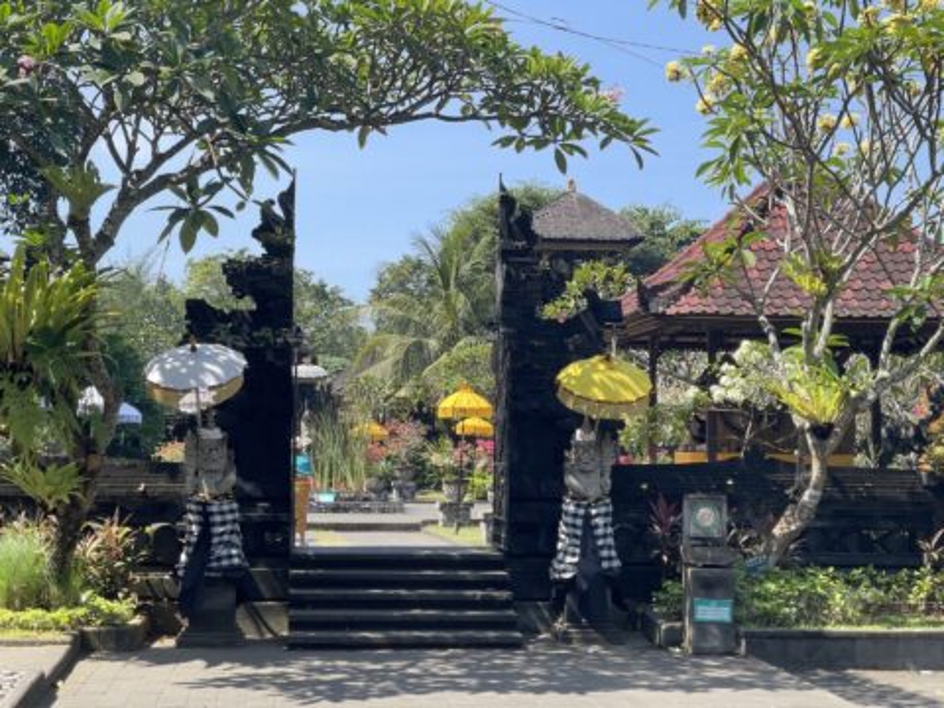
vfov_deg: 22.9
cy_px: 354
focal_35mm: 64
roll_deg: -0.6
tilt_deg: +1.5
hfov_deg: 30.3
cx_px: 472
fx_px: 1745
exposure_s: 1/245
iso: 20
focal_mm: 7.5
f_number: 2.2
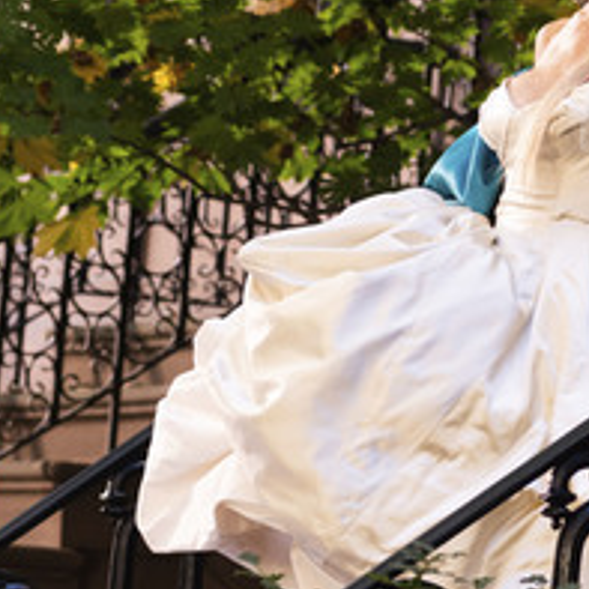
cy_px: 176
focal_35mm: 204
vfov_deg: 8.6
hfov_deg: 8.5
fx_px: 3927
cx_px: 537
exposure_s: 1/640
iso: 2000
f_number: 5
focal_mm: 105
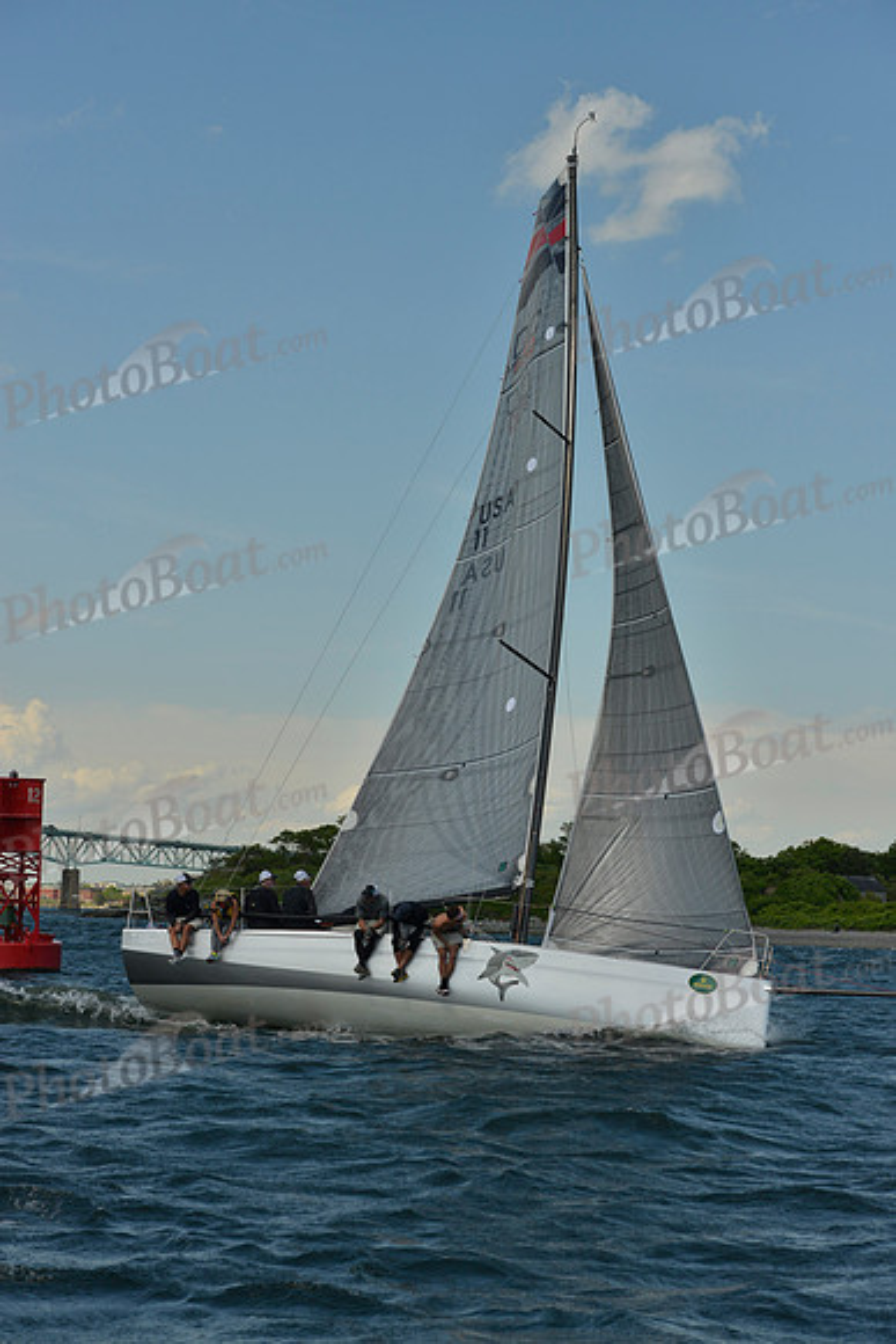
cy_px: 672
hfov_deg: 13.4
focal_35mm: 102
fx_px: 3805
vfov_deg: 20.0
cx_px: 448
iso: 280
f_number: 8
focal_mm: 102
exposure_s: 1/1600
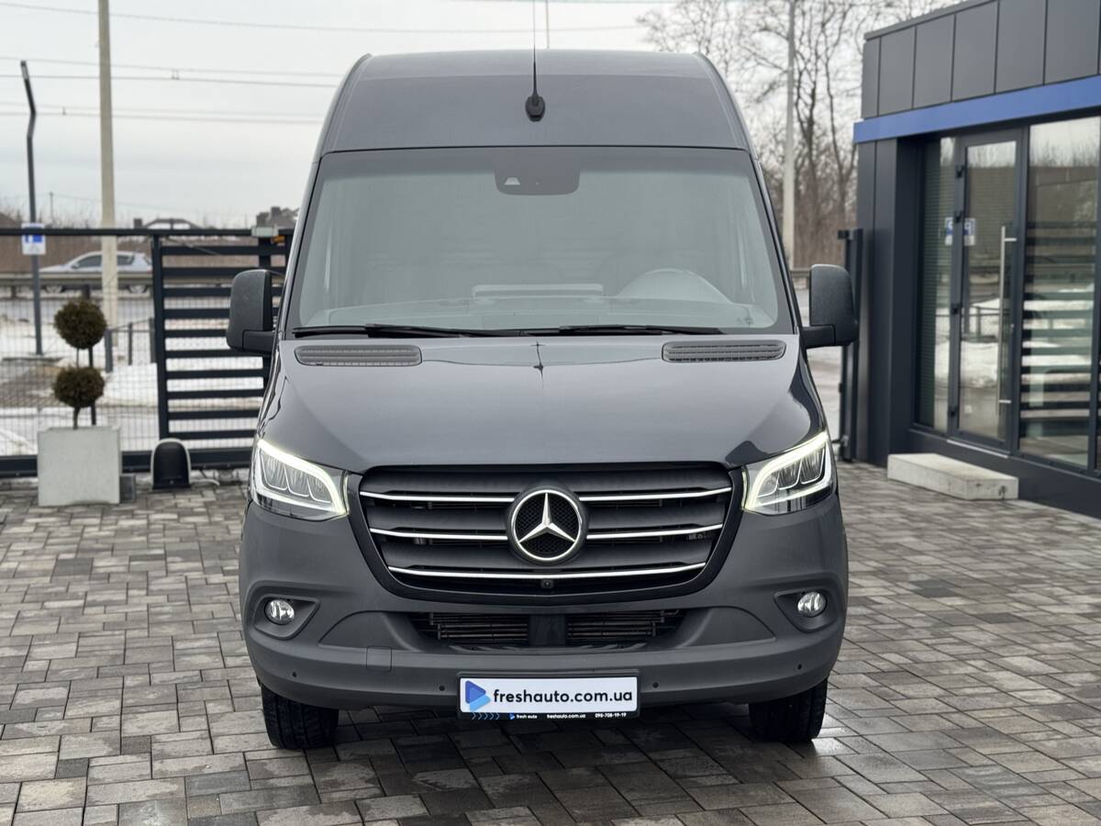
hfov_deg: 39.7
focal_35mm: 48
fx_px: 1527
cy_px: 413
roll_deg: +0.8
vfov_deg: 30.3
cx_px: 550
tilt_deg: -6.8
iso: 64
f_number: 1.78
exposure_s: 1/484
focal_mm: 6.76
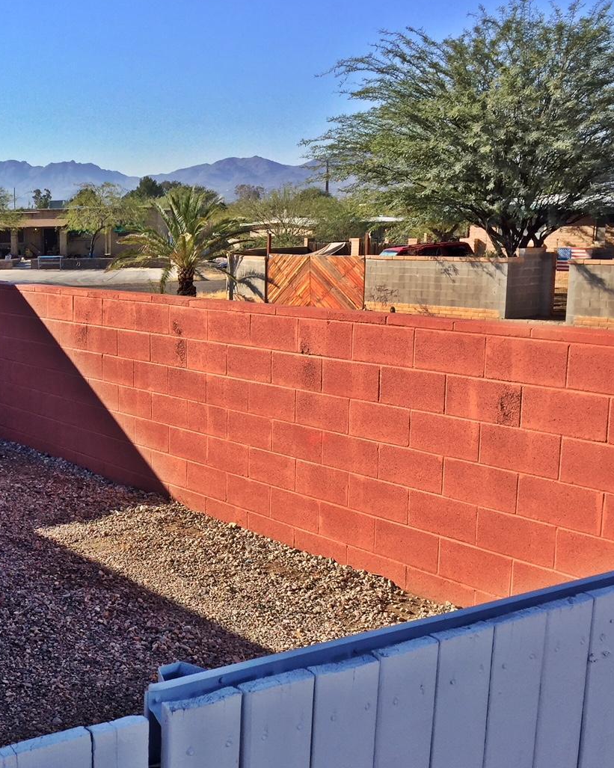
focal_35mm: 45
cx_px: 29
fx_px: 1023
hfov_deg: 31.4
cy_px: 412
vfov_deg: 41.1
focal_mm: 4.15
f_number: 2.2
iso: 32
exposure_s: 1/1647
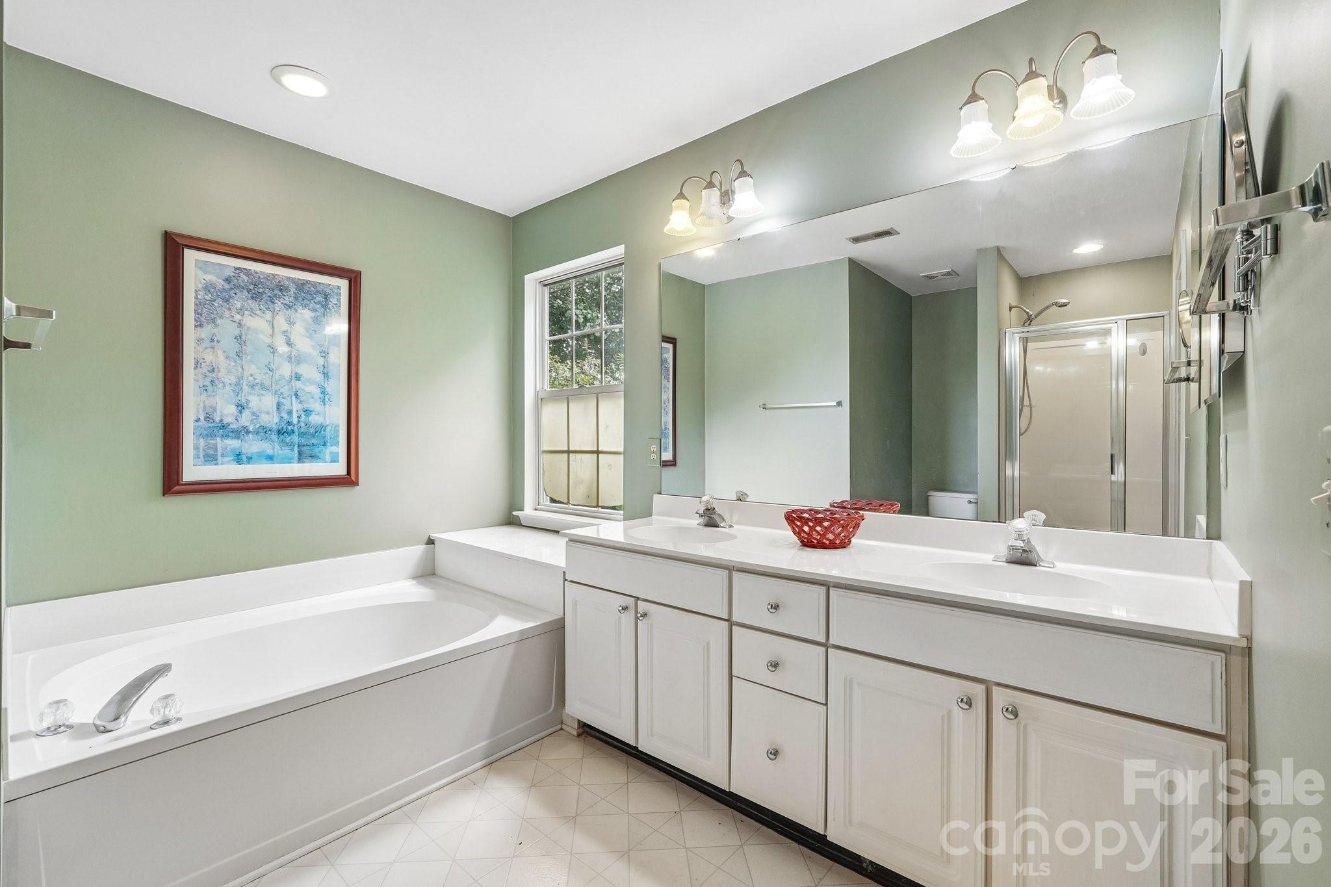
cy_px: 444
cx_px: 666
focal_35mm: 15
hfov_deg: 100.4
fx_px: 554
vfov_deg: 77.3
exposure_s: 1/10
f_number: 8
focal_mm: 10
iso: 400
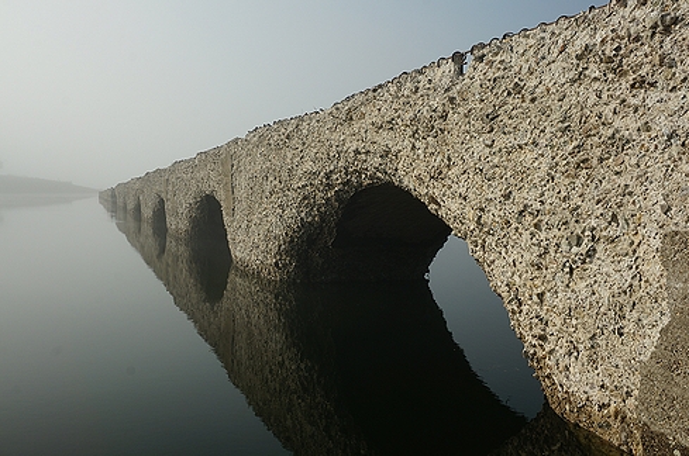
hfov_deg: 48.0
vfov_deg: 32.9
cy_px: 228
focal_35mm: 40
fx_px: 774
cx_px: 344
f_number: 13
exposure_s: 1/100
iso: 100
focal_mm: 27
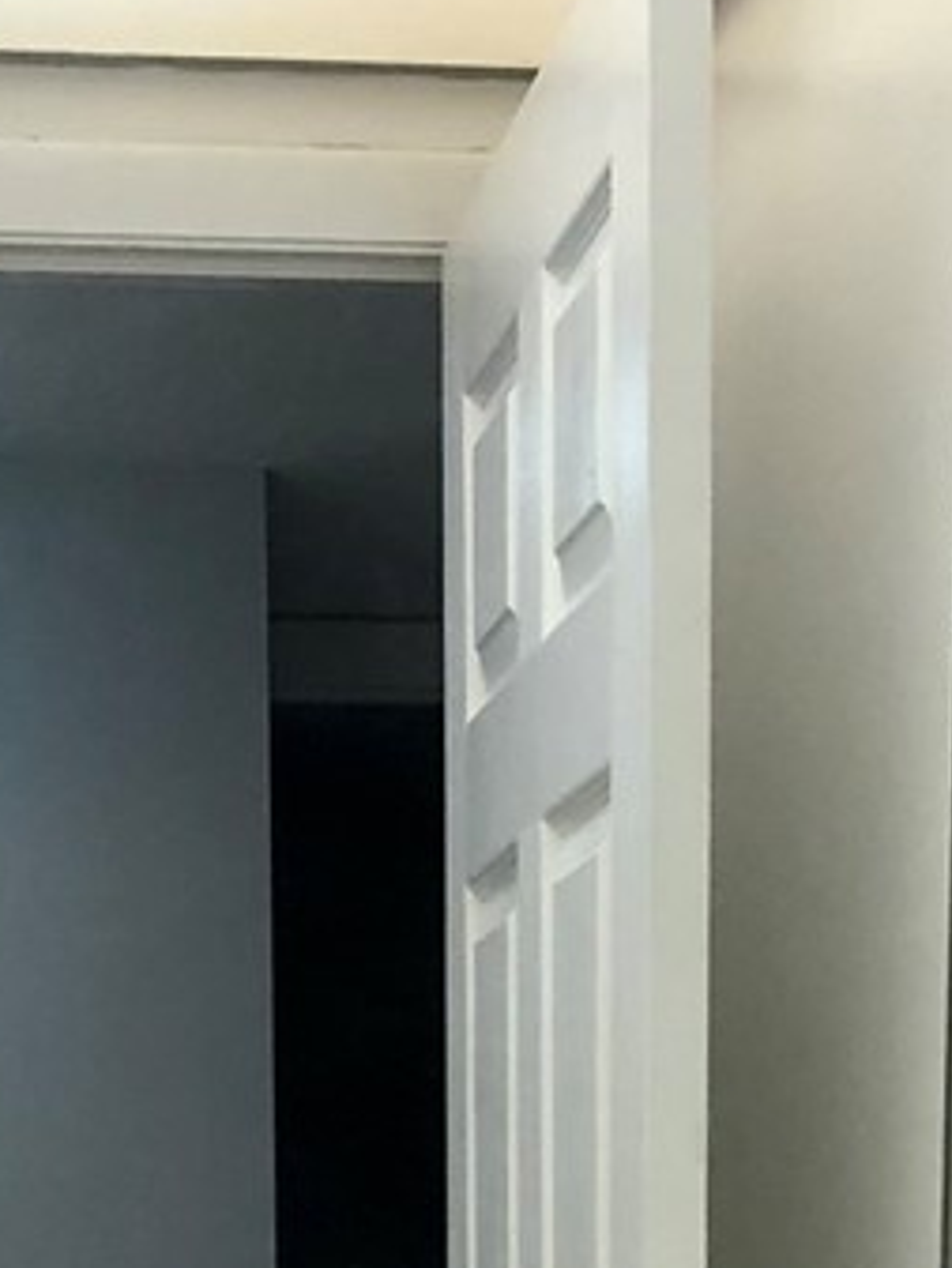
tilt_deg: -11.3
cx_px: 335
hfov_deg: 11.1
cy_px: 2468
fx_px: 4874
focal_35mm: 133
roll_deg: +0.7
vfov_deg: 13.0
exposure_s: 1/30
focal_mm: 3.99
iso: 25
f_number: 1.8
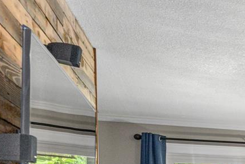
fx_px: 449
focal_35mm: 66
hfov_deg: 16.8
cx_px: 544
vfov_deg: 18.9
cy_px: 223
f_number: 8
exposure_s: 1/60
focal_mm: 14
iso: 320
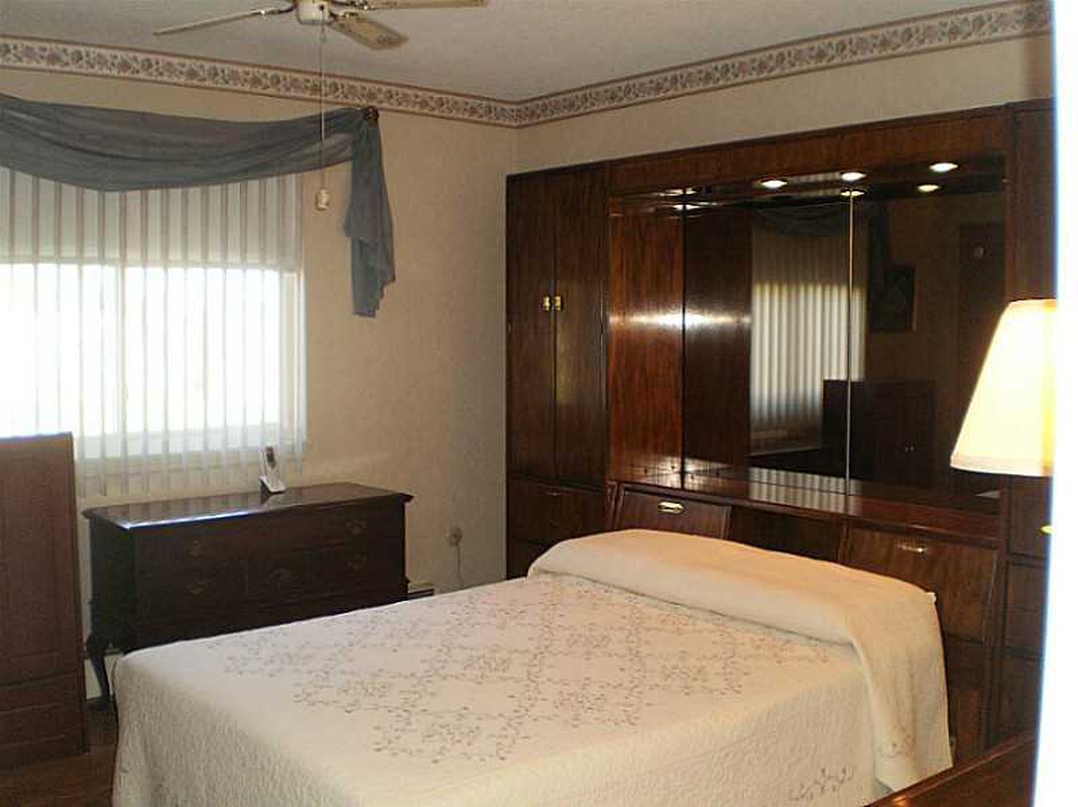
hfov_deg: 51.4
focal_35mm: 36
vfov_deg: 39.6
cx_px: 539
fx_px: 1120
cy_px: 404
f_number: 3.1
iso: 160
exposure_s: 1/30
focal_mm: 6.3
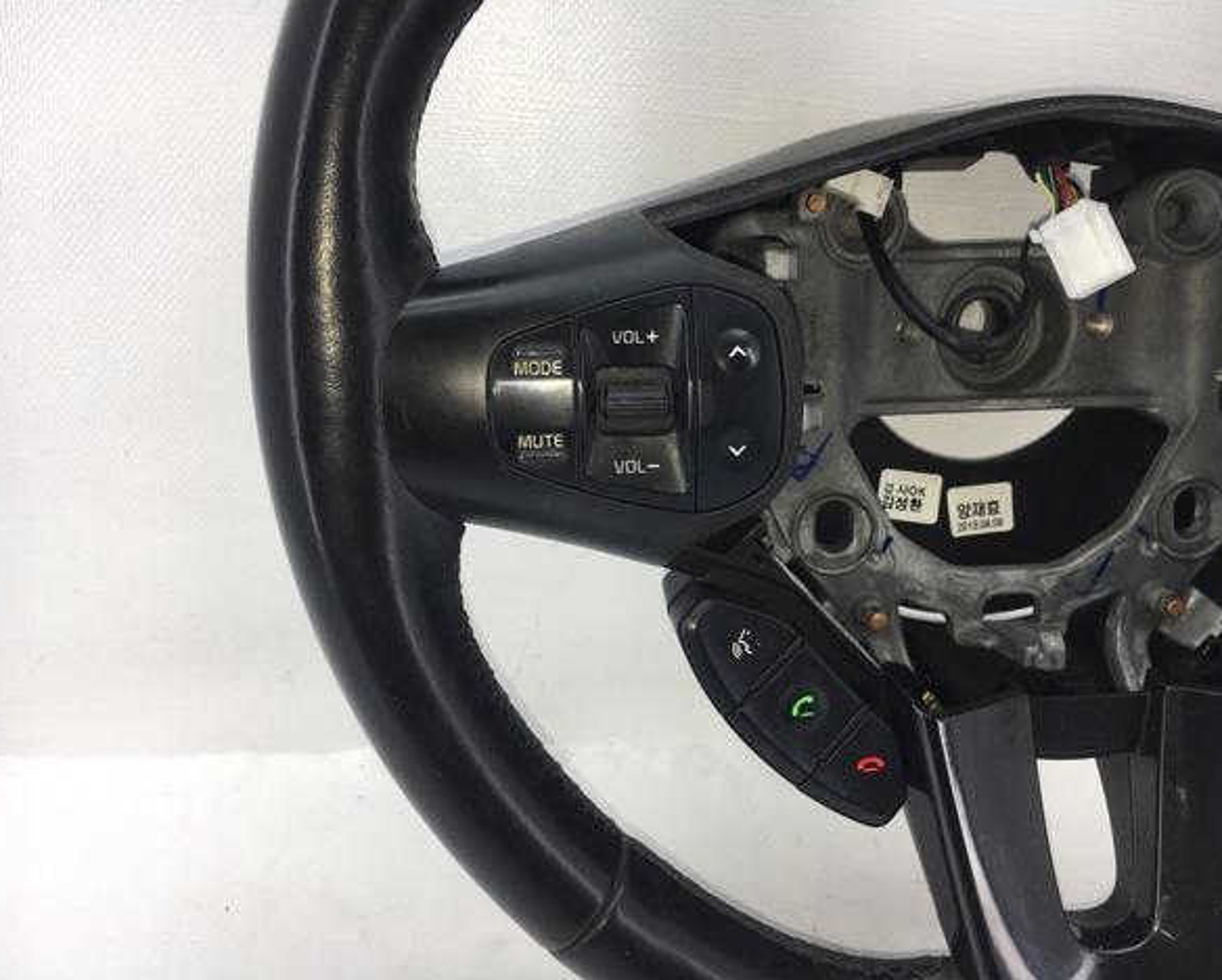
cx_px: 642
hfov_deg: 57.1
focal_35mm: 31
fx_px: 1122
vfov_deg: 47.2
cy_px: 480
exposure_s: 1/160
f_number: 2.2
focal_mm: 4.15
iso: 25
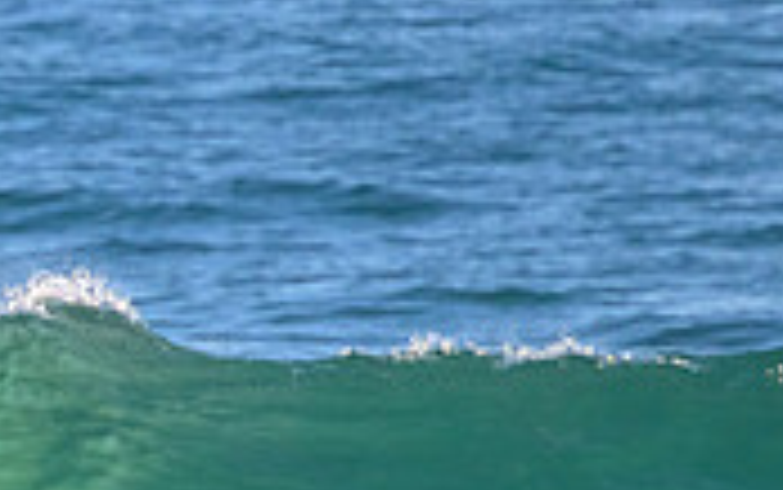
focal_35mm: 2715
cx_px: -432
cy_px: 578
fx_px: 57974
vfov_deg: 0.5
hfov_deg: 0.8
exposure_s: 1/1600
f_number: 11
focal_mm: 800
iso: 2500
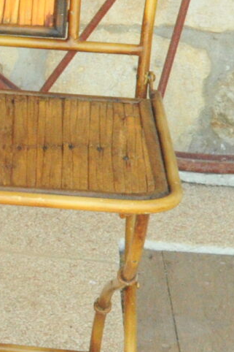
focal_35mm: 255
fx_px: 2488
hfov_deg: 5.2
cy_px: 59
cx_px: -404
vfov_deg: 8.1
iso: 6400
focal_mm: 48
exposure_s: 1/30
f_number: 22
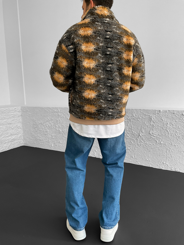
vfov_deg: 61.7
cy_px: 122
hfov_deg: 48.2
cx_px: 92
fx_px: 206
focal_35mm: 29
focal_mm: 3
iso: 64
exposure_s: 1/110
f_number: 1.8
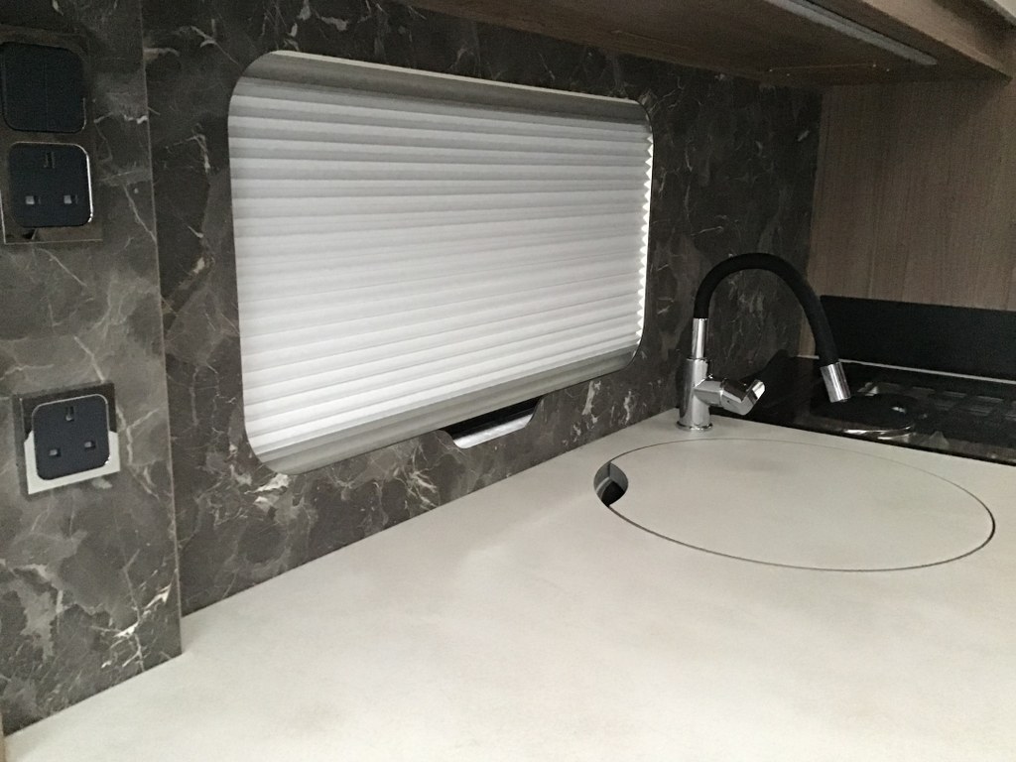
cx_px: 508
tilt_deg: -13.1
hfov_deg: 58.4
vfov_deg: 45.4
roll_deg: -0.8
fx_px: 910
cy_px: 381
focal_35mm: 31
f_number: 2.4
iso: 320
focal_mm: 3.3
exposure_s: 1/17
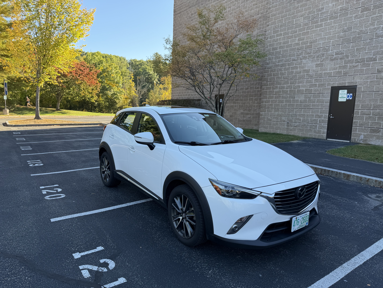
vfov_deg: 56.8
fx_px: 266
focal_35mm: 24
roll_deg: -2.0
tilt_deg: -6.9
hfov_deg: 71.6
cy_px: 144
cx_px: 192
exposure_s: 1/765
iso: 80
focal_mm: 6.76
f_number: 1.78
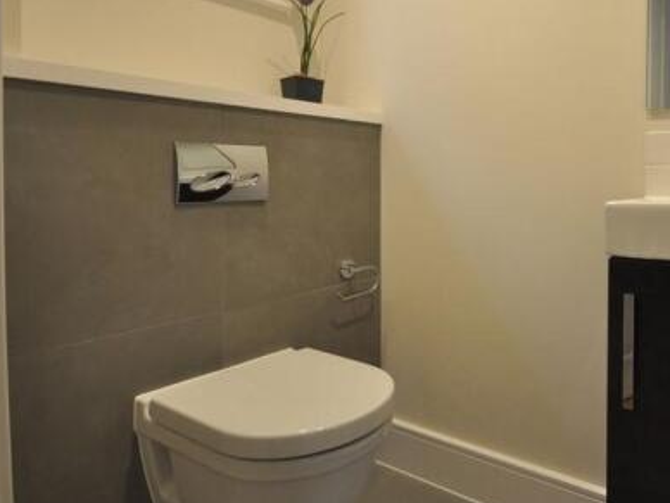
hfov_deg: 61.2
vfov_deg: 51.0
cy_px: 180
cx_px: 520
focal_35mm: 27
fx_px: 519
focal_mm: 11
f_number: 4.2
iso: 640
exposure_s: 1/60
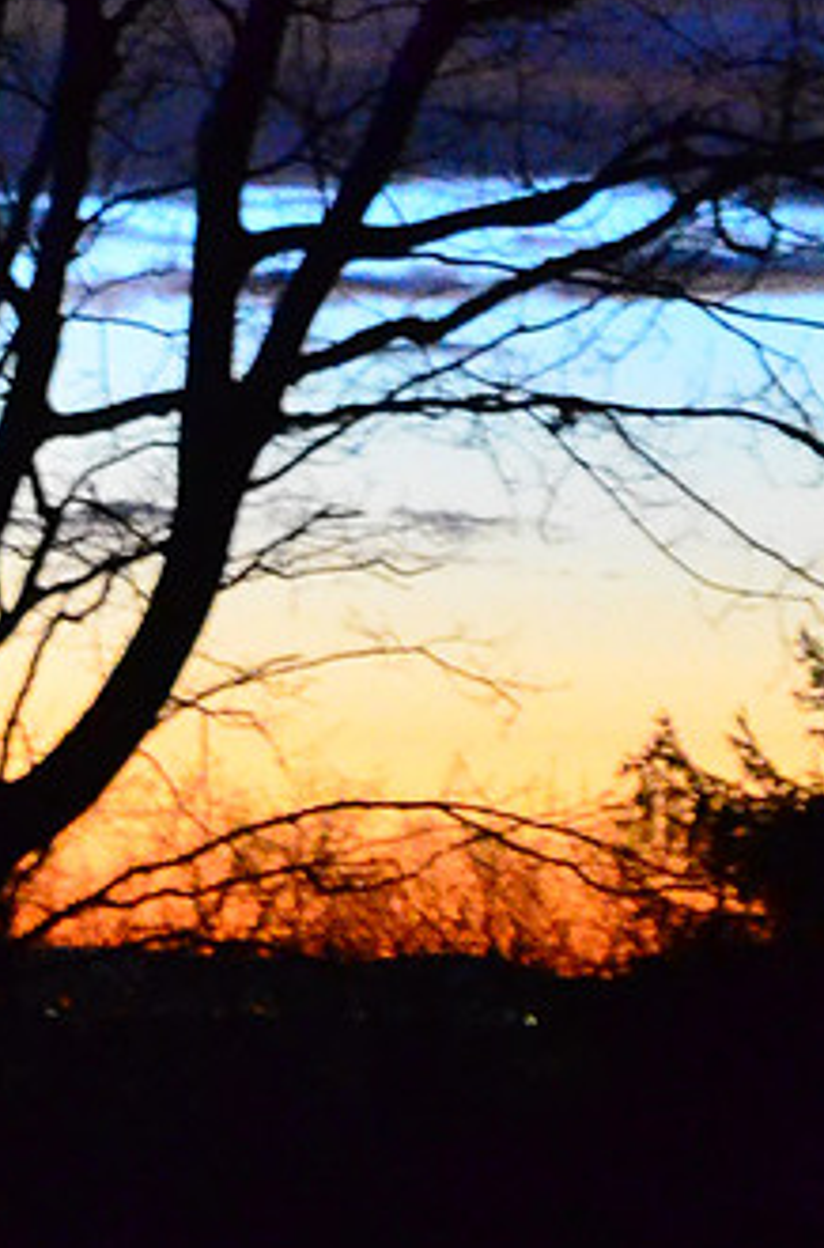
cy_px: -526
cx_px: 189
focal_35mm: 330
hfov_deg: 4.1
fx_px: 11401
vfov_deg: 6.2
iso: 6400
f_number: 5.6
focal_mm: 50
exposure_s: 1/13
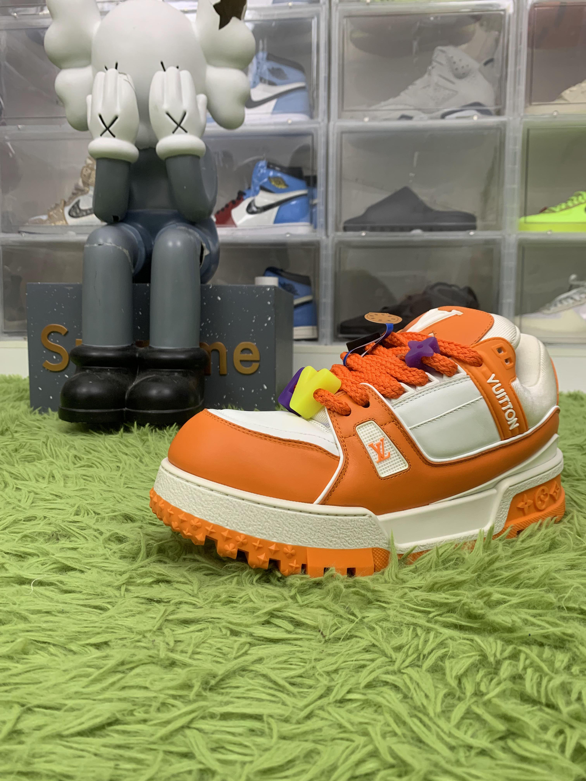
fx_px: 587
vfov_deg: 67.3
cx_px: 293
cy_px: 390
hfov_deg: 53.1
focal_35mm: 26
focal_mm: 4.25
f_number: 1.8
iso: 100
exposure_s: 1/60
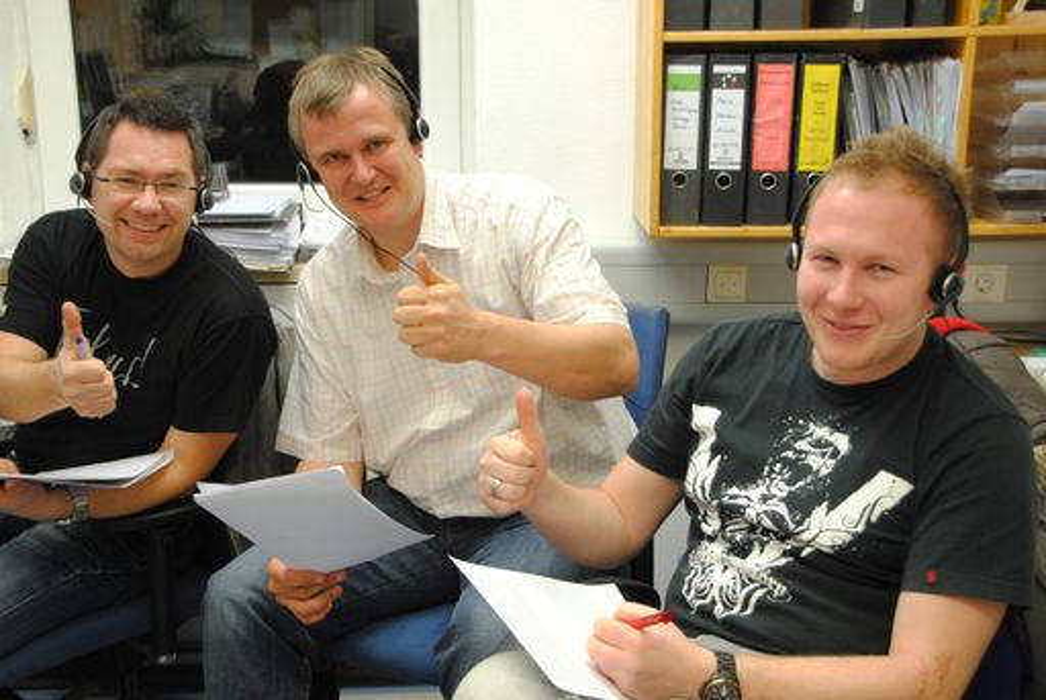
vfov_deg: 26.6
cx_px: 523
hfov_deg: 38.8
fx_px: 1484
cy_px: 350
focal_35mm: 51
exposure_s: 1/30
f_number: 4.5
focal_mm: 34
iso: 500
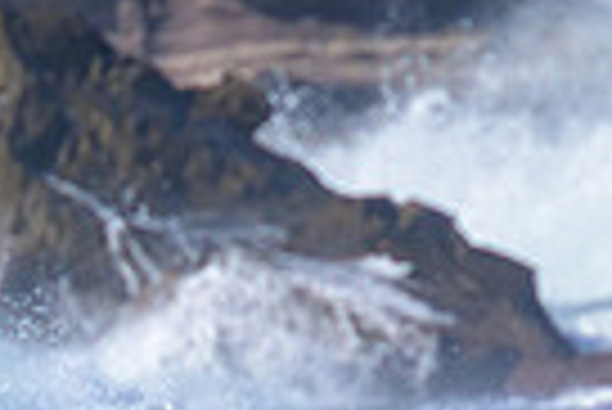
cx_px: 14
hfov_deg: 0.6
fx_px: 58167
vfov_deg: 0.4
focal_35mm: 3418
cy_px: 674
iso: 720
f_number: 11
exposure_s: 1/2000
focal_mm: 800
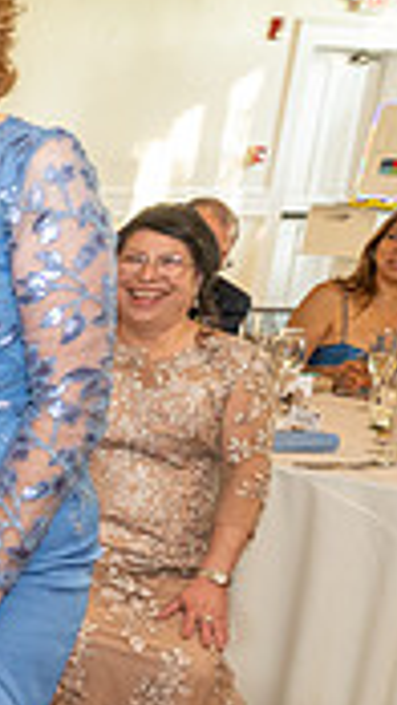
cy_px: 537
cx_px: -749
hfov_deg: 10.6
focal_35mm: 84
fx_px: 1570
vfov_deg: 25.0
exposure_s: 1/125
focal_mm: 24
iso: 800
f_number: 3.5
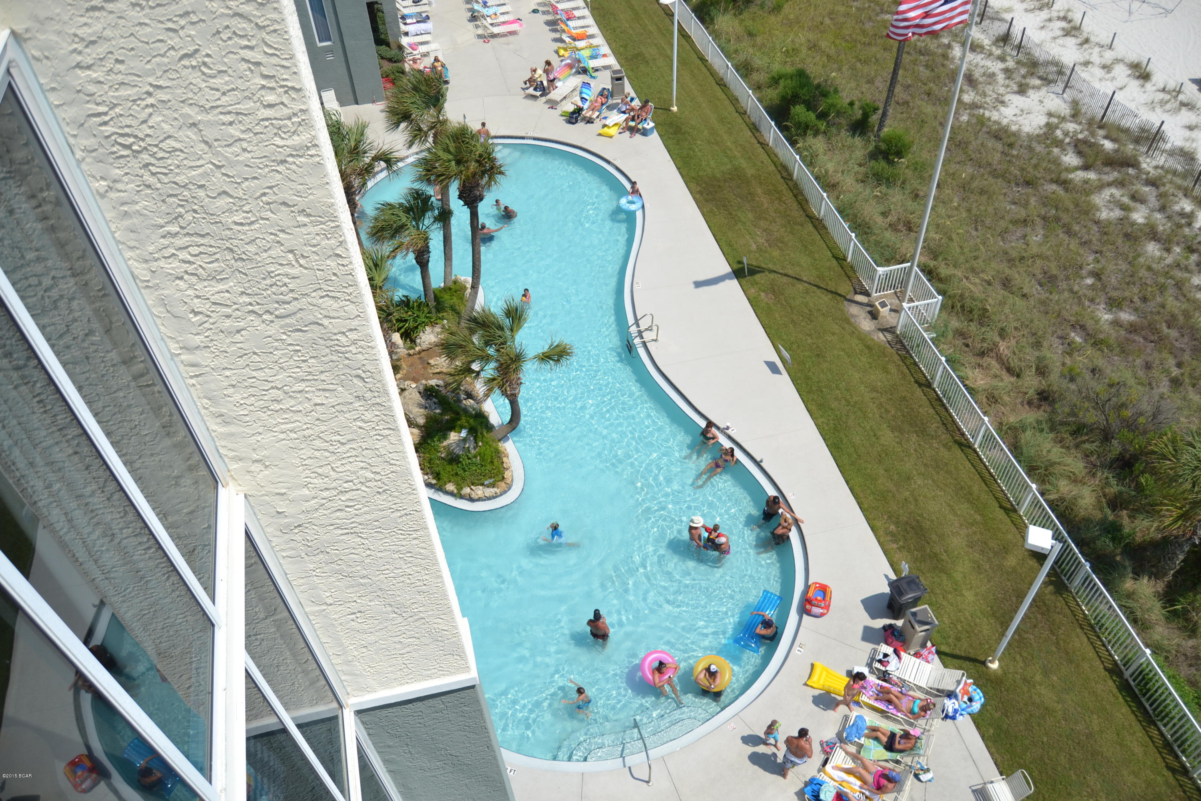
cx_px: 600
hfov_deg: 67.4
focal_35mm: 27
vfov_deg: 47.9
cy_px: 400
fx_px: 901
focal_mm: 18
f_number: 3.5
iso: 100
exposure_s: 1/1600
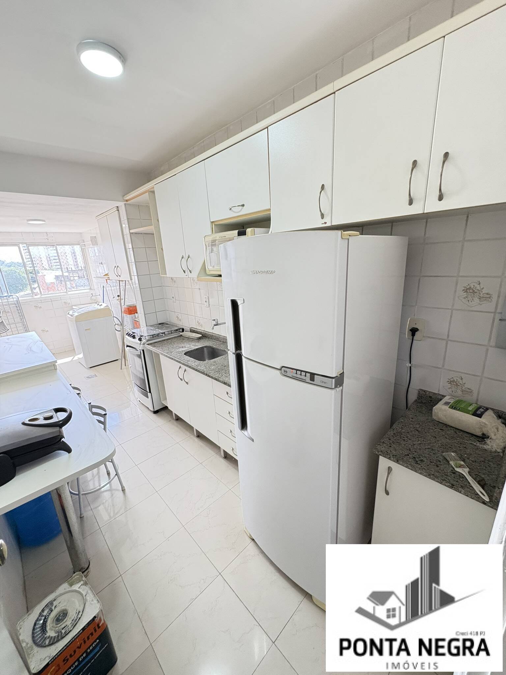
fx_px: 273
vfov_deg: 102.1
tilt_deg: -16.6
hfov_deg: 85.7
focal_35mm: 14
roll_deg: +4.3
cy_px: 338
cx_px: 253
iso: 400
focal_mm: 2.22
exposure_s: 1/120
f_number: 2.2
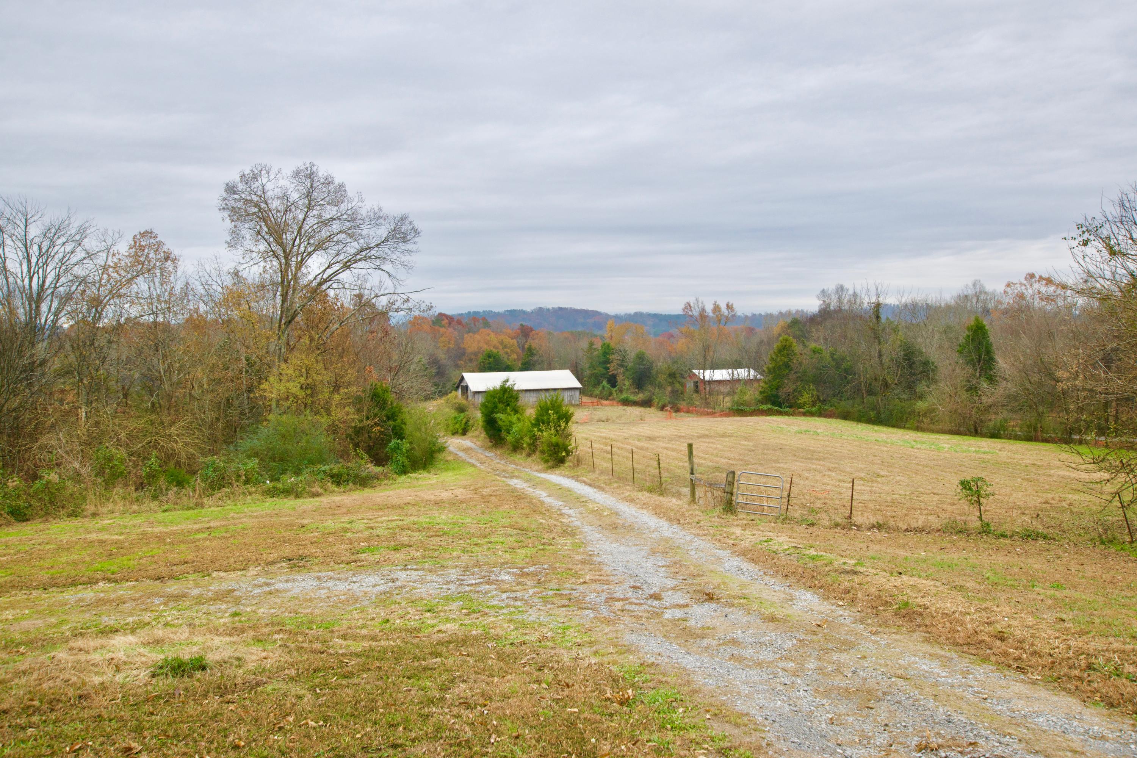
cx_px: 568
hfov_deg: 61.9
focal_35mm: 30
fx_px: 947
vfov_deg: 43.6
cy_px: 379
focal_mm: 20
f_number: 8
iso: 320
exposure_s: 1/250
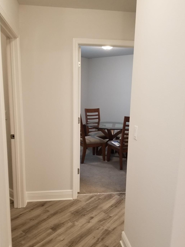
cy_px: 134
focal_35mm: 29
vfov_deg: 61.6
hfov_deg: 48.1
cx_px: 83
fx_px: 207
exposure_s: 1/40
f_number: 1.7
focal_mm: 4.25
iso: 160
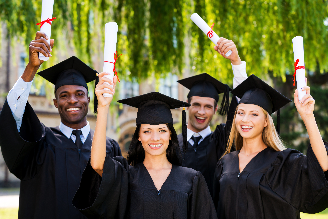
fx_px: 638
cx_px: 164
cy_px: 110
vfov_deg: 19.5
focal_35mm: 70
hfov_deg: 28.8
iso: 100
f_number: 4.5
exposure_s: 1/160
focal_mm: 70
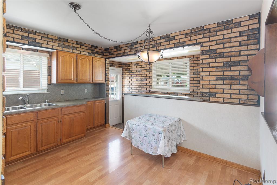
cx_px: 138
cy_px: 92
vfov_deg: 70.5
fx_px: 131
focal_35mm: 17
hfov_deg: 93.3
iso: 400
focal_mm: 17
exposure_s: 1/8
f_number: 8
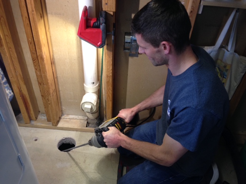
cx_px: 123
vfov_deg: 42.9
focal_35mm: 33
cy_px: 92
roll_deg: -2.7
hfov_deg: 55.4
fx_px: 235
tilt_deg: -40.4
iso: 80
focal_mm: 4.12
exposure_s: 1/20
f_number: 2.4
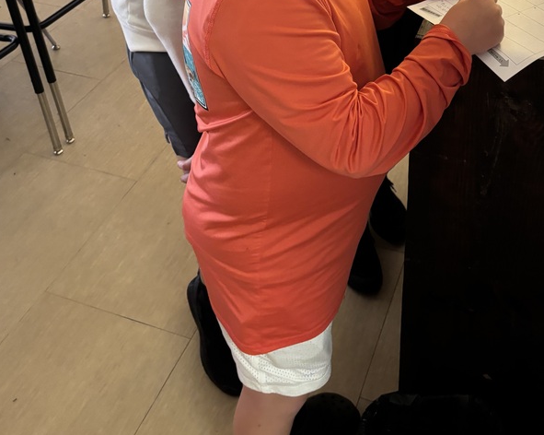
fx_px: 708
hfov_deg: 41.8
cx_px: 326
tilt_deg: -28.0
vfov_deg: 31.3
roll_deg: +0.3
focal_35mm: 44
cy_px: -11
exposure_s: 1/40
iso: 400
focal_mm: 5.96
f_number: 1.6
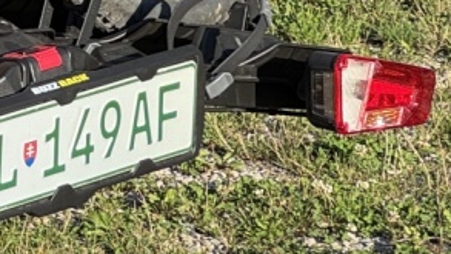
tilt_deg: -9.5
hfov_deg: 6.2
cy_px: -208
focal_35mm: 344
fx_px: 4115
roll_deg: +3.1
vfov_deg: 3.5
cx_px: -336
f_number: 2.8
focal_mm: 9
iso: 25
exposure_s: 1/208
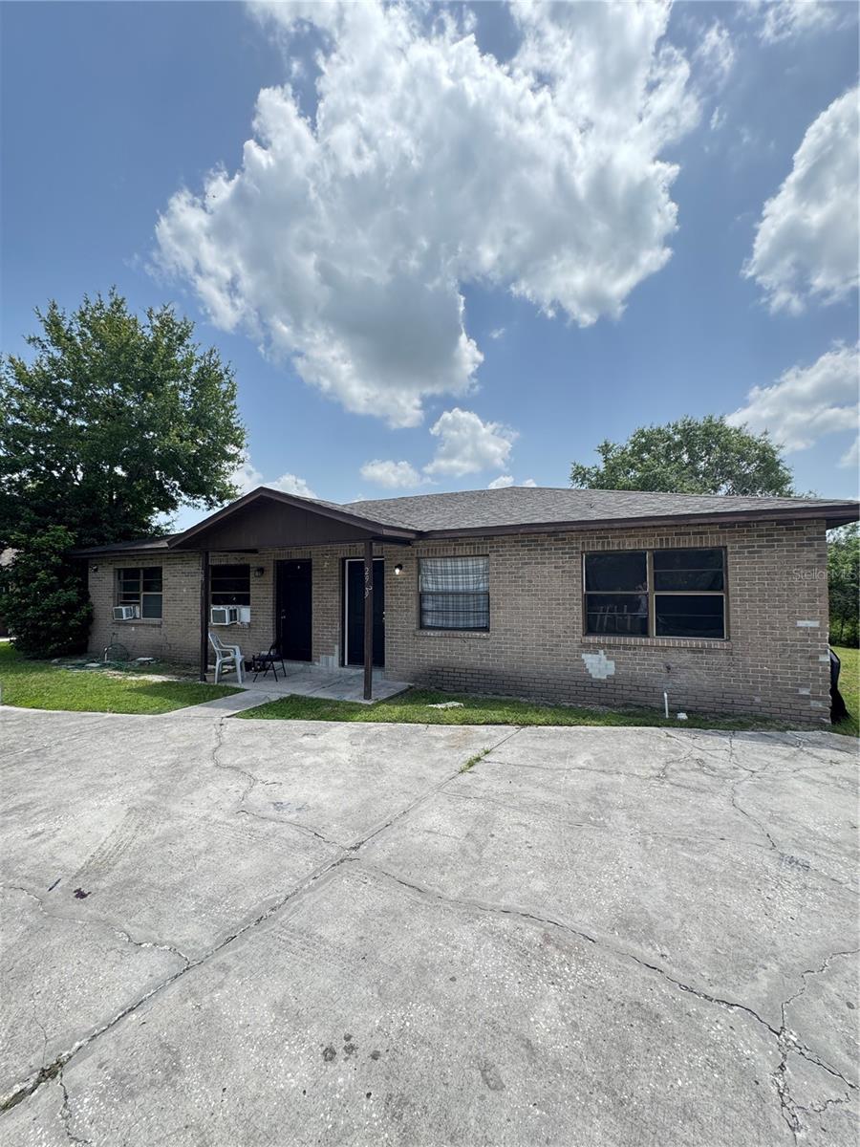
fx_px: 464
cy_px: 574
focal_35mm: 14
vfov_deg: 102.1
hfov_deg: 85.7
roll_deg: +0.5
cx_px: 430
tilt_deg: +2.9
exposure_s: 1/664
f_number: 2.2
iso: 50
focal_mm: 2.22
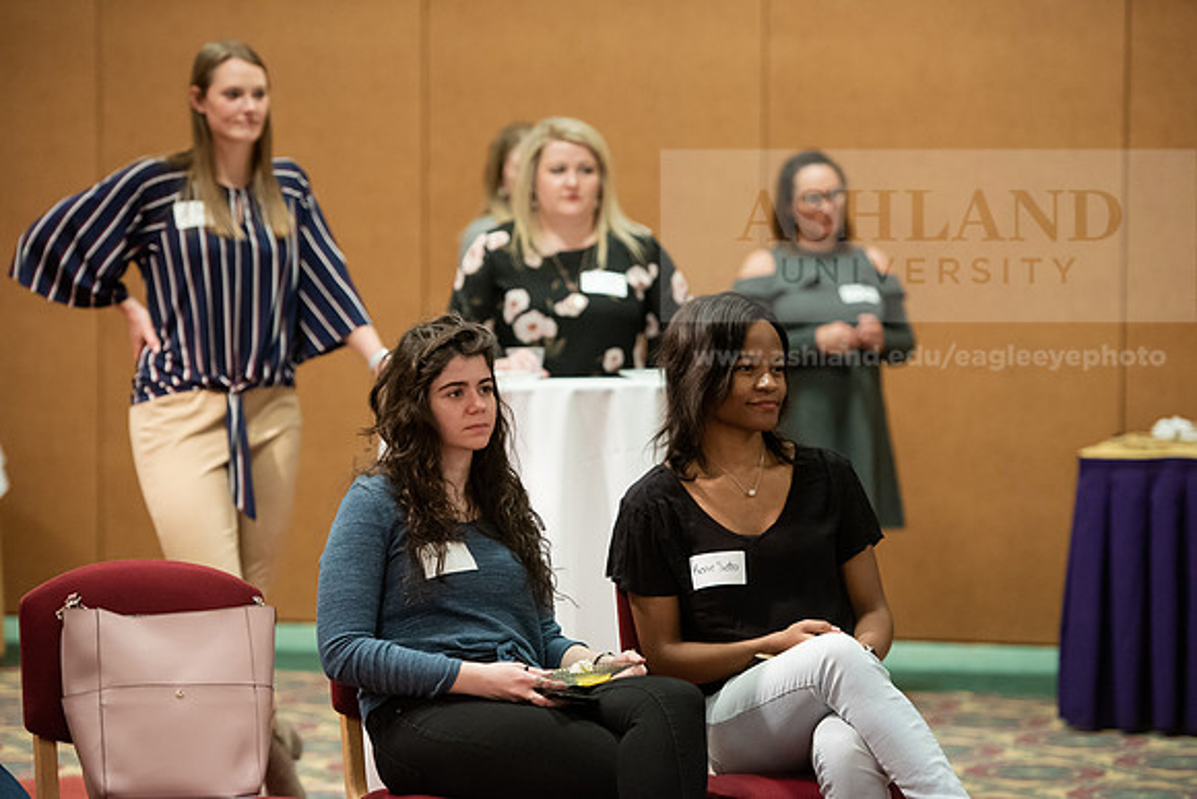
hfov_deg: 16.4
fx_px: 4157
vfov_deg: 11.0
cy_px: 400
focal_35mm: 125
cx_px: 598
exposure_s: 1/200
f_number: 3.2
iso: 4000
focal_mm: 125
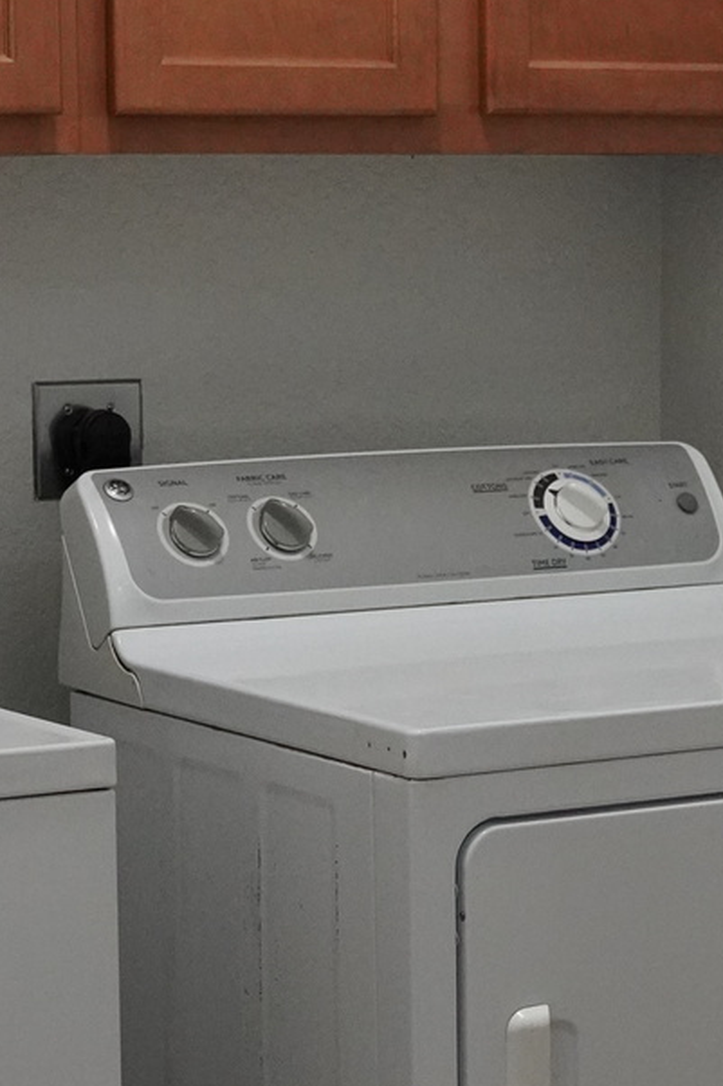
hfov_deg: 12.0
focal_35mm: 113
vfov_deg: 18.1
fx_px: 3406
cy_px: 655
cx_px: 656
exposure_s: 1/640
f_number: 2.8
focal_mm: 28
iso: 4000
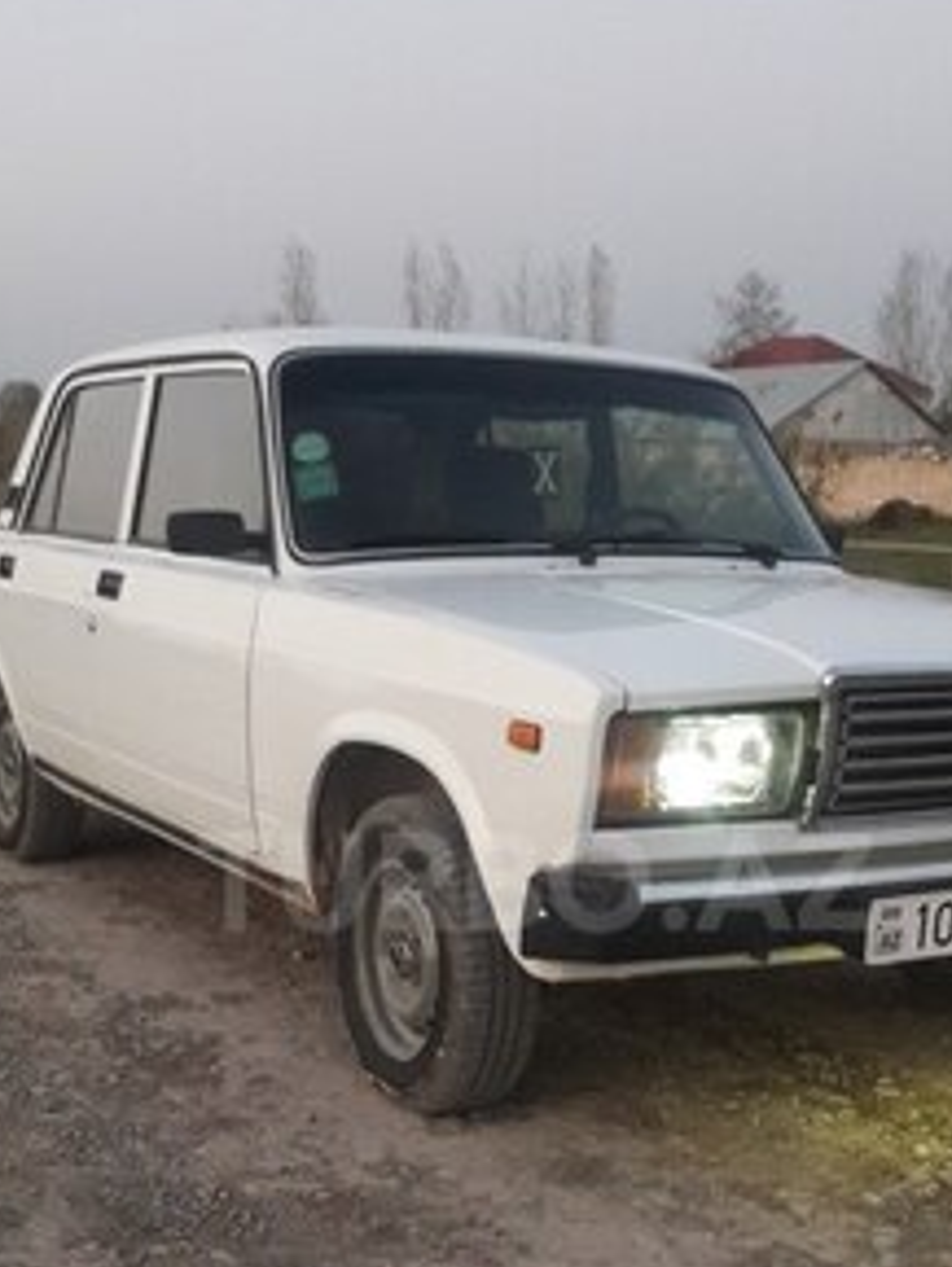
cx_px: 535
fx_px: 1759
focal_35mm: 48
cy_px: 881
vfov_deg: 39.0
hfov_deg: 30.3
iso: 200
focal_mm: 3.7
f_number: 1.9
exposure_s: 1/33
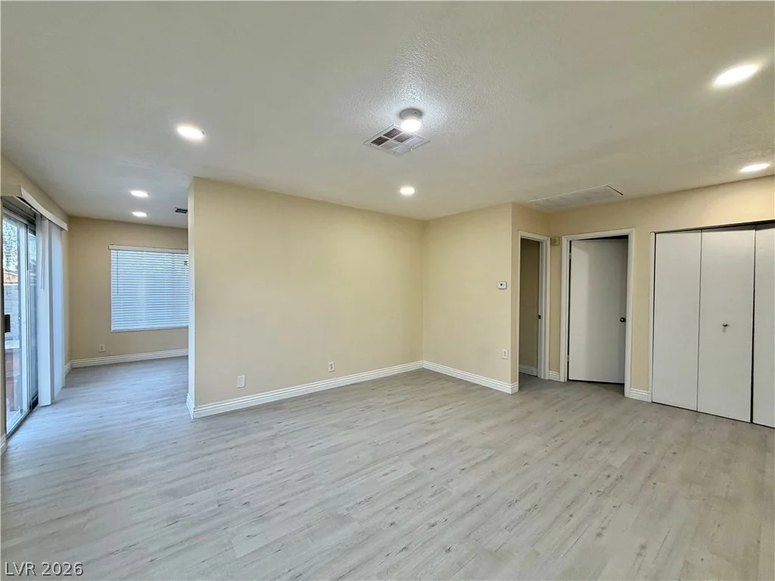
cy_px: 290
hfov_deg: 102.1
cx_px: 388
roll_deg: -0.4
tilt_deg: -0.9
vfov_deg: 85.7
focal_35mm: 14
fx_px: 313
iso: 160
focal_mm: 2.22
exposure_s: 1/120
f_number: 2.2
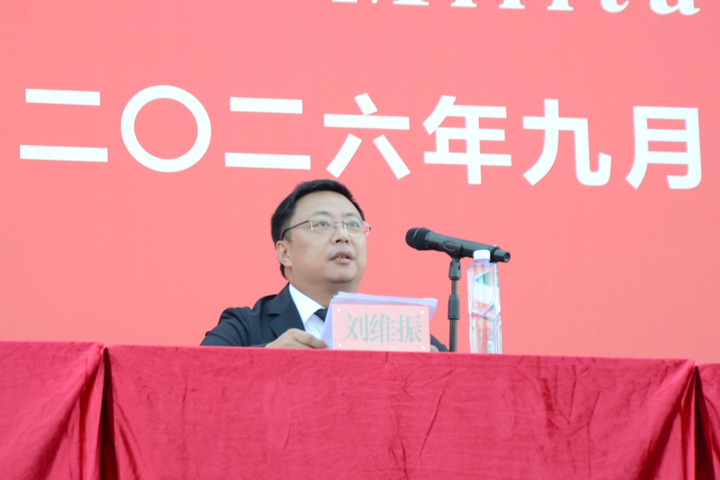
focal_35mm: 158
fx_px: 3149
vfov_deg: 8.7
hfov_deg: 13.0
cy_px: 240
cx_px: 360
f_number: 5.6
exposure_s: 1/250
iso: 800
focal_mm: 105
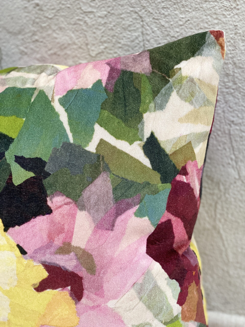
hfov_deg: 28.0
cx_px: 122
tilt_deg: -24.2
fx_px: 491
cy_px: 164
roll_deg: +6.1
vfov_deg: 36.8
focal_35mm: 52
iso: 200
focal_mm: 6
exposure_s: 1/122
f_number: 2
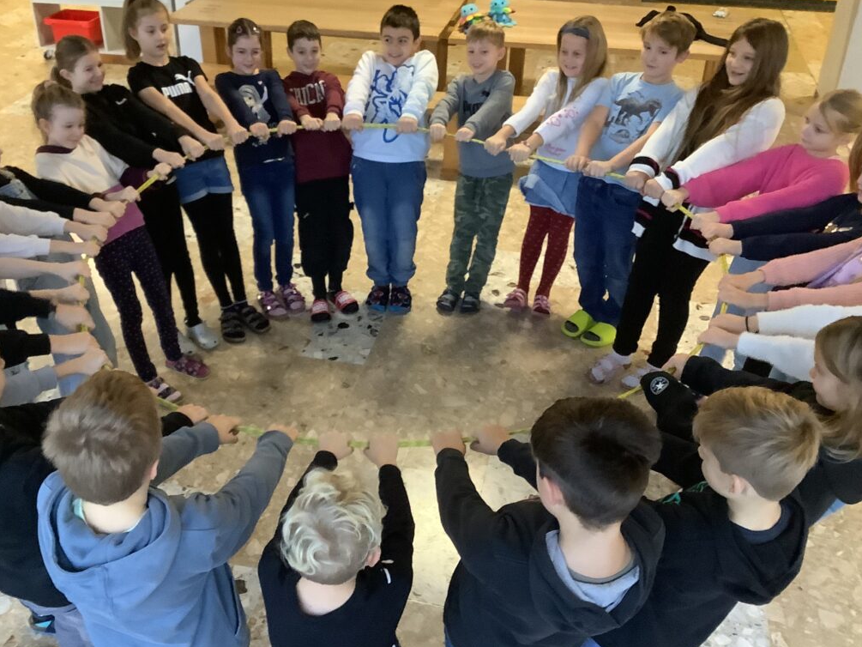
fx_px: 921
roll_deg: +0.6
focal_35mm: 37
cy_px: 315
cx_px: 362
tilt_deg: -31.8
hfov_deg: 49.9
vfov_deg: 38.7
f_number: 2.4
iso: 400
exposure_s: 1/40
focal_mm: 3.3
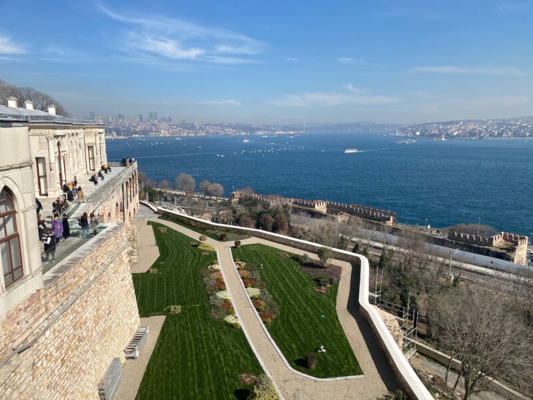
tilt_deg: -10.7
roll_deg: +1.0
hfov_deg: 67.3
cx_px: 266
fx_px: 400
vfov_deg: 53.1
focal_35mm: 26
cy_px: 200
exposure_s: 1/3731
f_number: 1.8
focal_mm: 4.25
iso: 32
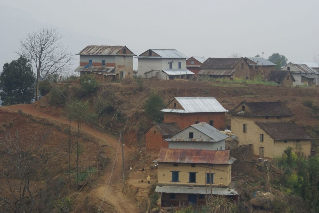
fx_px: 1197
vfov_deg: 10.2
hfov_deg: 15.2
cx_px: 160
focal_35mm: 135
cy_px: 106
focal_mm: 90
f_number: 6.3
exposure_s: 1/200
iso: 100
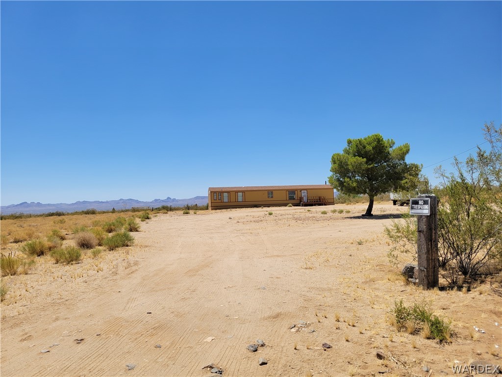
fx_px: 377
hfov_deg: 67.3
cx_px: 251
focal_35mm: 26
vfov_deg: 53.1
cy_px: 188
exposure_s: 1/3788
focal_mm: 5.4
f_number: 1.8
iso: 40
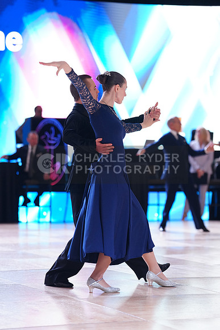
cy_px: 165
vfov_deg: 16.8
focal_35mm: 122
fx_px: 1118
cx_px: 110
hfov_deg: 11.2
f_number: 2.8
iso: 1600
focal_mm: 122
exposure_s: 1/500
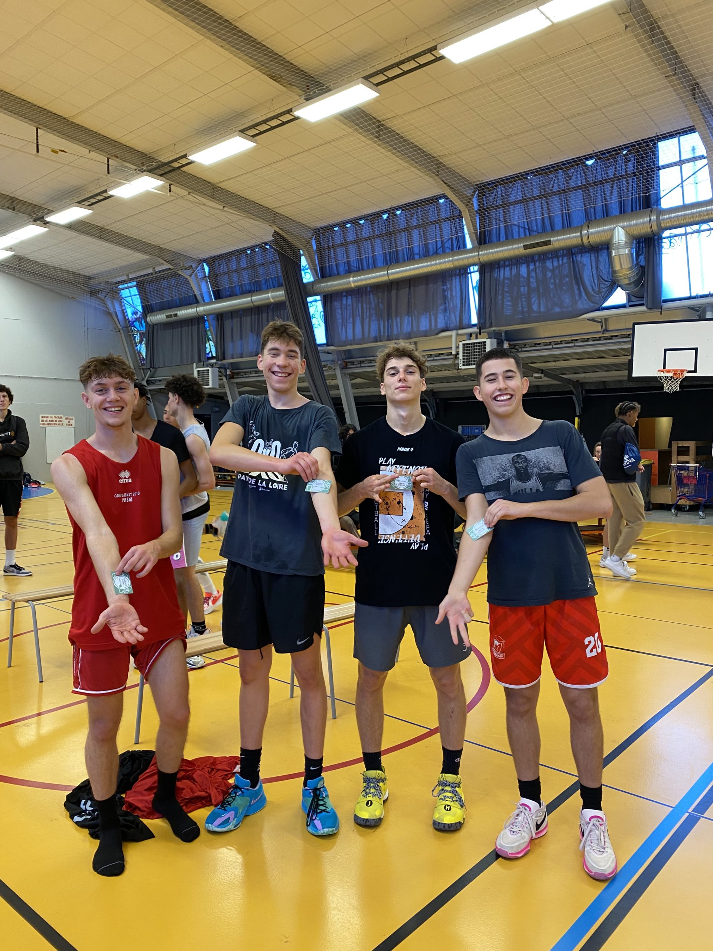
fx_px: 714
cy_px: 476
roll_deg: -0.2
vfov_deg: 67.3
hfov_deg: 53.1
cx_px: 356
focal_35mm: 26
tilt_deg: -3.3
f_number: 1.8
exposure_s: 1/50
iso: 125
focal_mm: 4.25
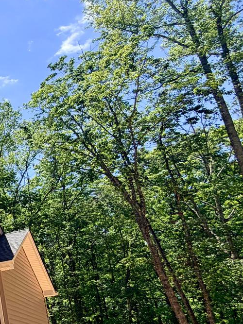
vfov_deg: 42.0
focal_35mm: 43
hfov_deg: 20.8
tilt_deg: +16.3
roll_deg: +2.6
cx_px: -210
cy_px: 258
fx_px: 403
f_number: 2.2
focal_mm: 2.22
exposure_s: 1/853
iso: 25
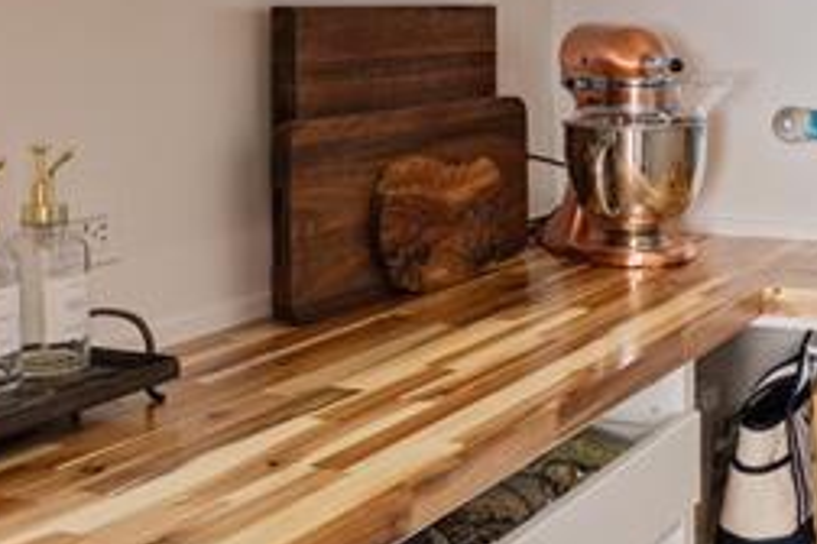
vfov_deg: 20.1
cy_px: 23
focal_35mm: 66
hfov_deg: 29.7
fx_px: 1493
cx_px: 681
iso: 250
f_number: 8
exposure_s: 1.6
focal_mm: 10.8
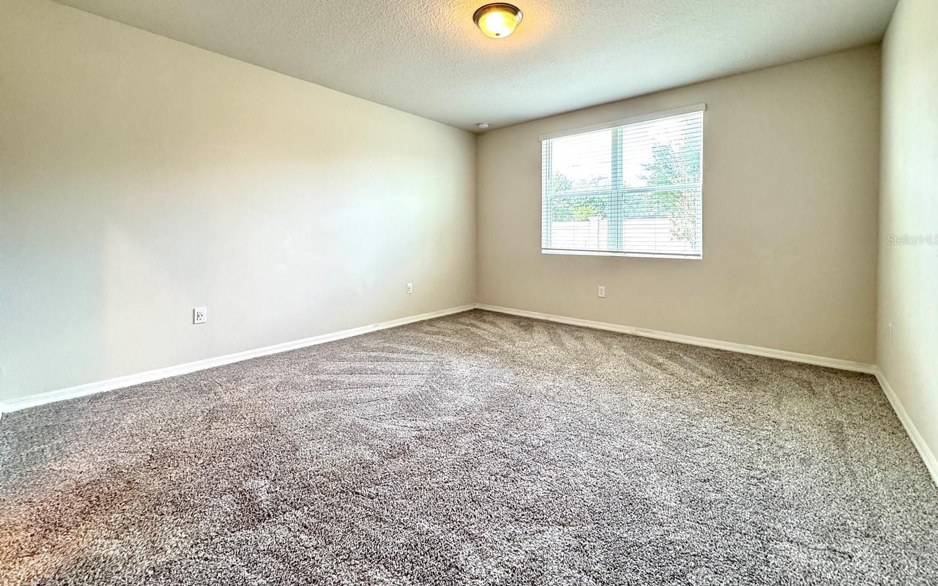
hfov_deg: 101.5
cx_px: 469
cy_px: 239
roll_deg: -0.2
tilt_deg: -0.6
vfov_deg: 74.1
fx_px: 383
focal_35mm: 15
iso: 320
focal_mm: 2.22
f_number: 2.2
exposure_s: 1/120
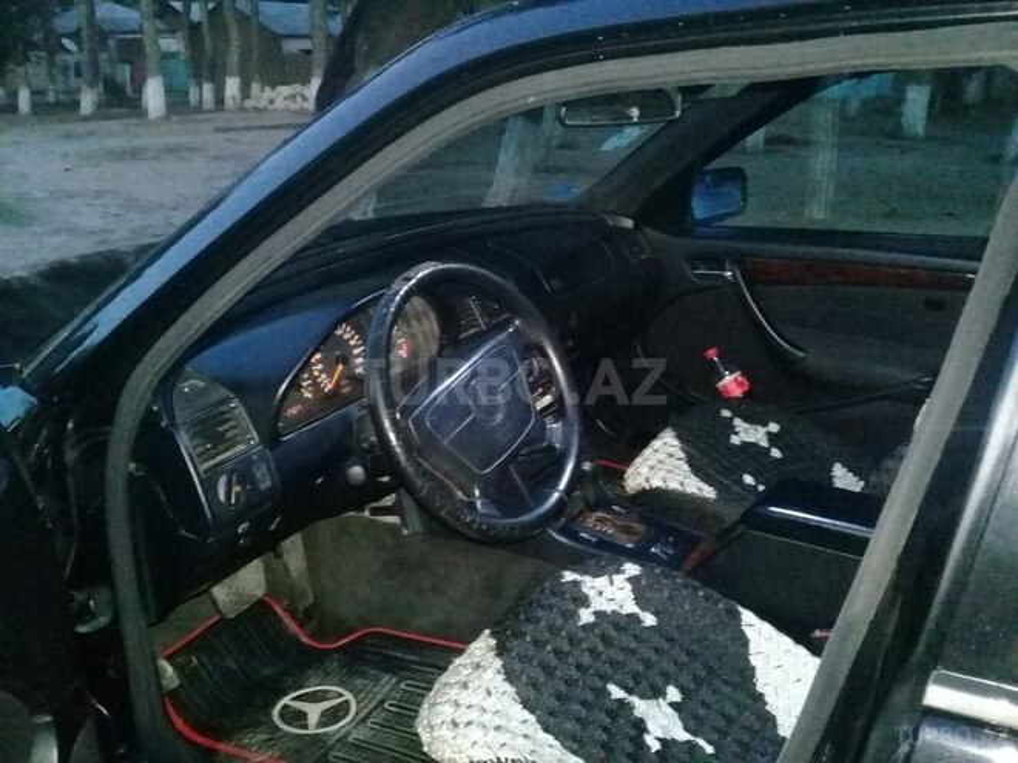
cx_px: 509
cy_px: 382
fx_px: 912
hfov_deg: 58.4
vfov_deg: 45.4
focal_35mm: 31
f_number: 2.2
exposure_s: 1/17
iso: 1250
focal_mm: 3.3
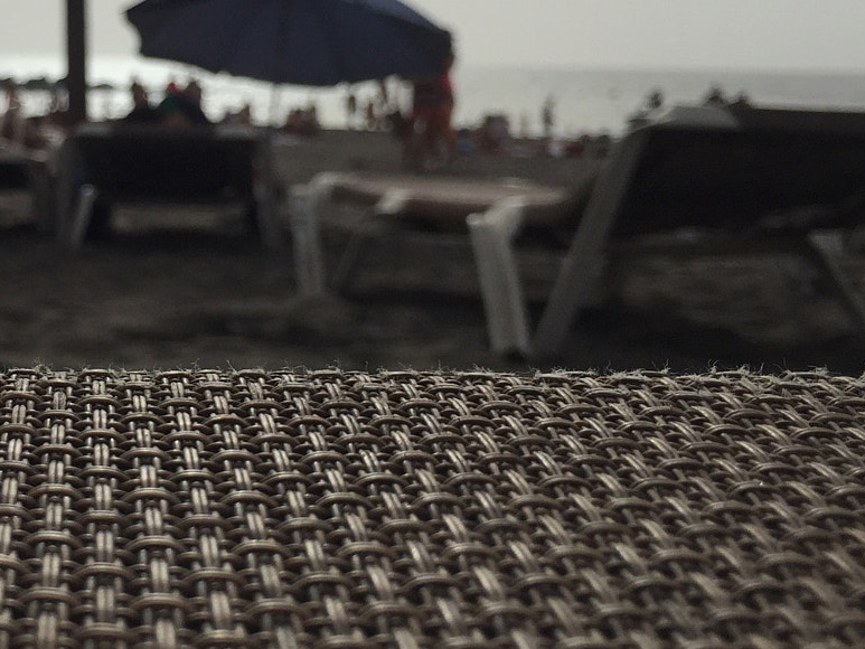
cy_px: 171
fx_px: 1500
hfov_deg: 30.7
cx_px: 82
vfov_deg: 24.2
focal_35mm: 60
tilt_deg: -4.1
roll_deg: -1.0
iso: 32
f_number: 2.2
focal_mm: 4.15
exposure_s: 1/5650
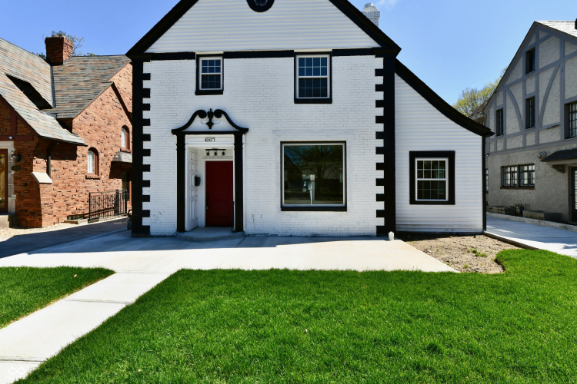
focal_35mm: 17
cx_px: 288
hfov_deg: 93.3
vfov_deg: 70.4
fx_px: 272
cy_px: 192
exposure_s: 1/640
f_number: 13
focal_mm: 17
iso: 640
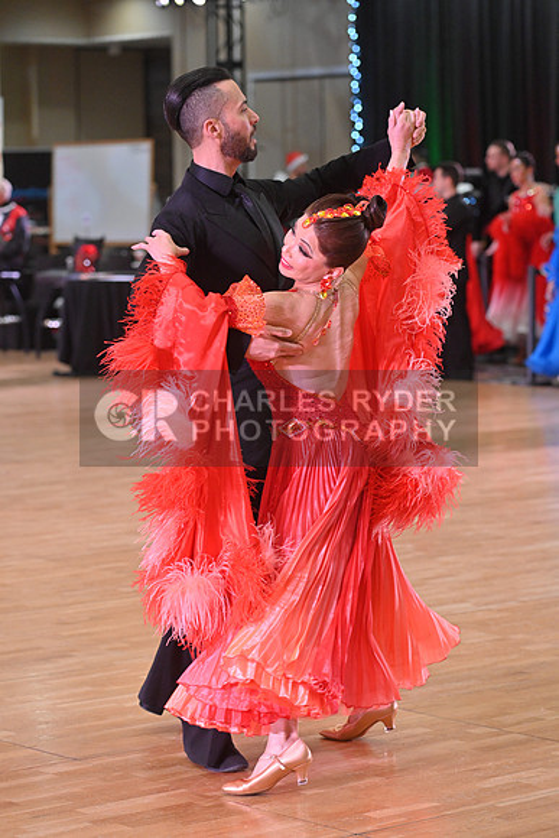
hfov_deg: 11.8
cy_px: 419
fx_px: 2700
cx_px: 280
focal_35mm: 116
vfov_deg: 17.6
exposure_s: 1/400
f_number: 5
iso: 3200
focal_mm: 116
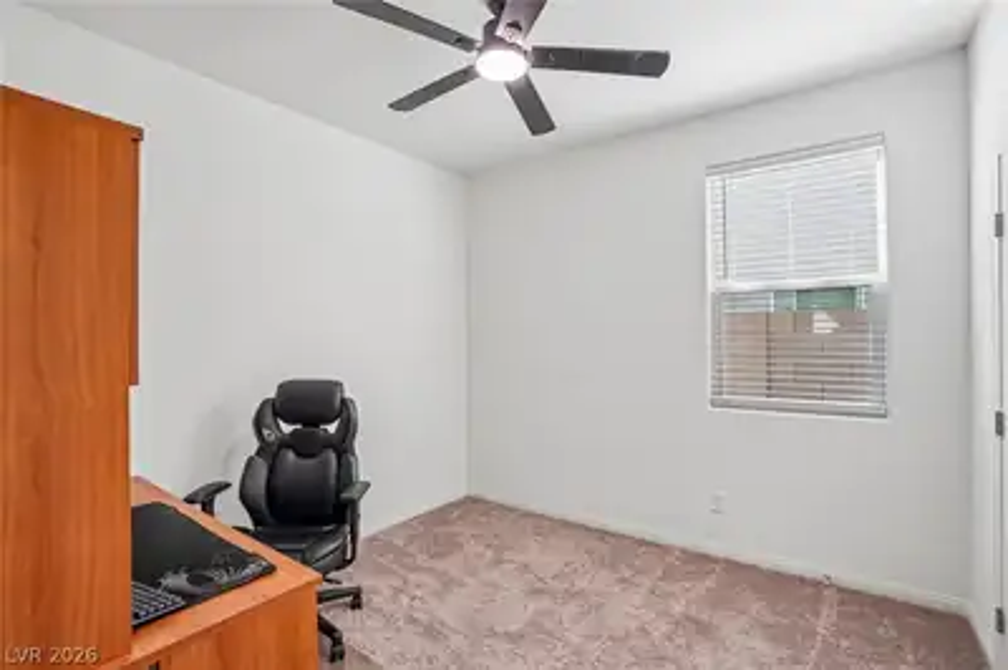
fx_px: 448
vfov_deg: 73.6
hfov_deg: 96.8
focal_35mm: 16
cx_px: 504
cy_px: 335
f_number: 8
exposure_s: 1/15
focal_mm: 16
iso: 400
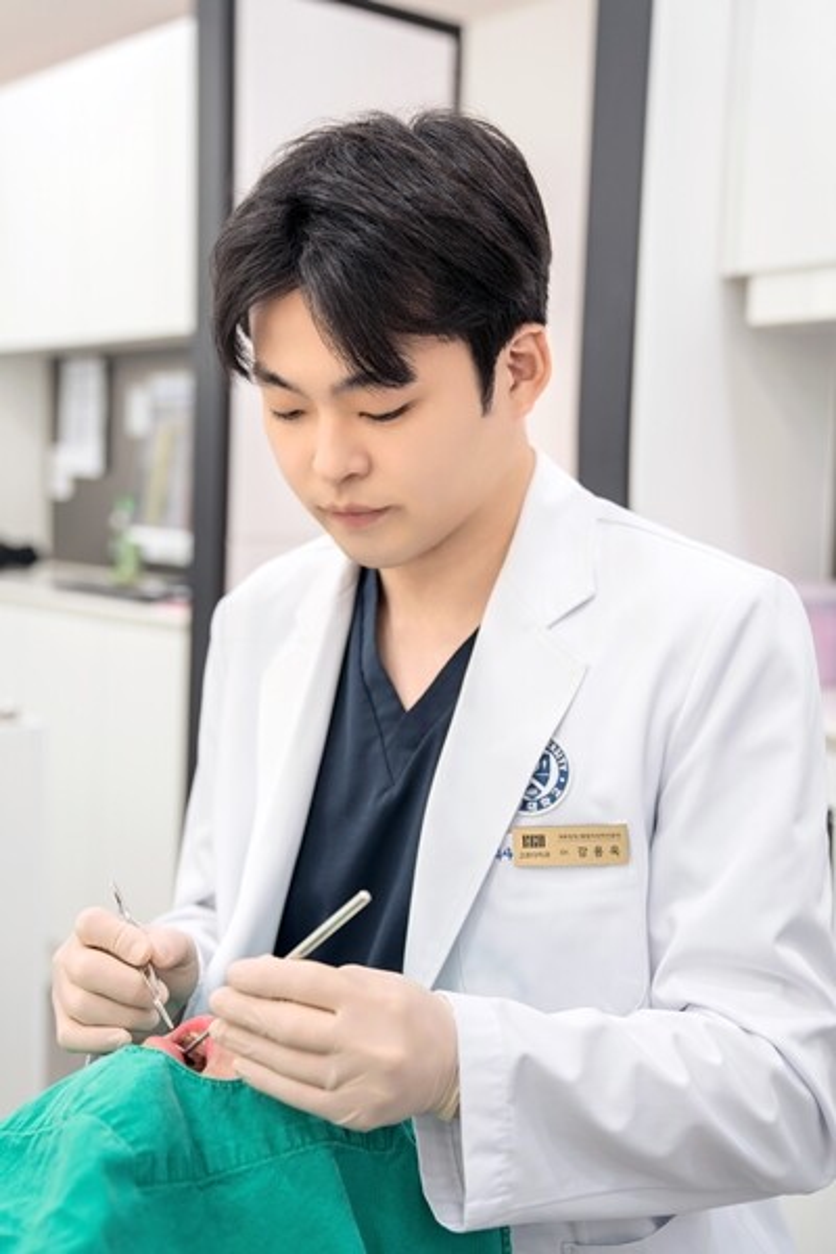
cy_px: 627
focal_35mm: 44
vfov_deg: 44.5
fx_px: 1533
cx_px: 418
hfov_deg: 30.5
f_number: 2.8
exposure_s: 1/60
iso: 250
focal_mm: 44
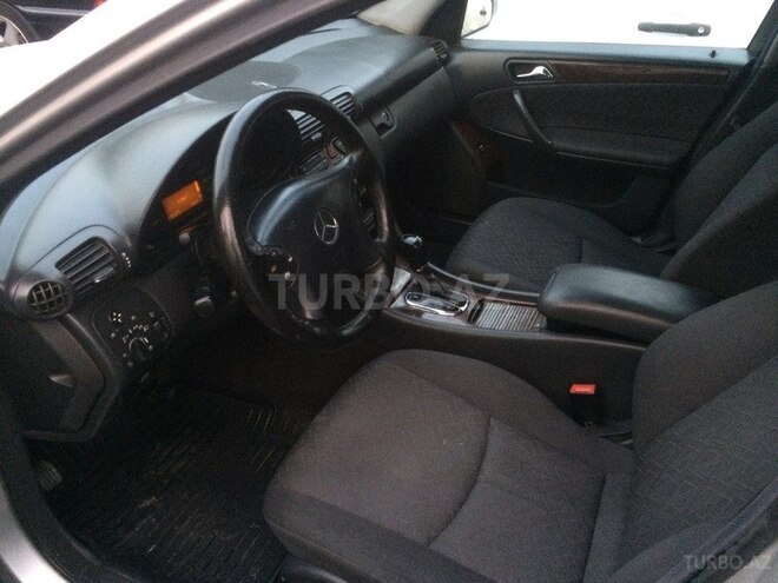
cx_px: 389
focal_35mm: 29
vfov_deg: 48.2
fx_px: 652
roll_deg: +0.0
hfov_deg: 61.7
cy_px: 292
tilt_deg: -33.4
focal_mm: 4.15
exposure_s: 1/17
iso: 320
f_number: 2.2
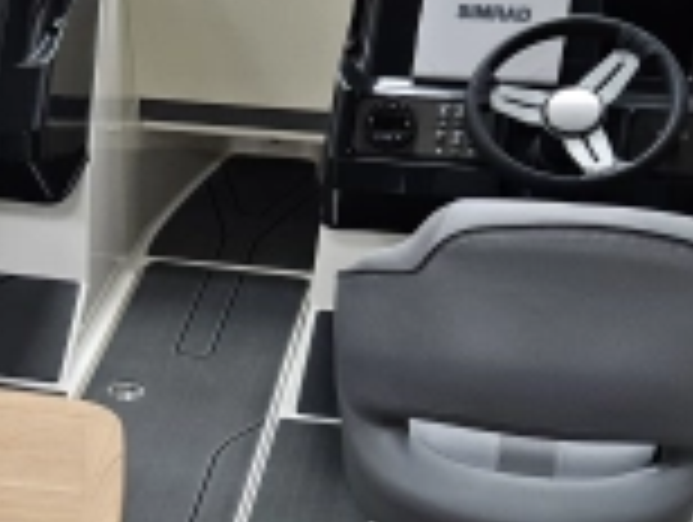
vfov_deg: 17.4
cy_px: 592
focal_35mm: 82
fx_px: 1644
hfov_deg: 23.0
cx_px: 36
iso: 200
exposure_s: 1/100
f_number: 1.8
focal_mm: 5.4
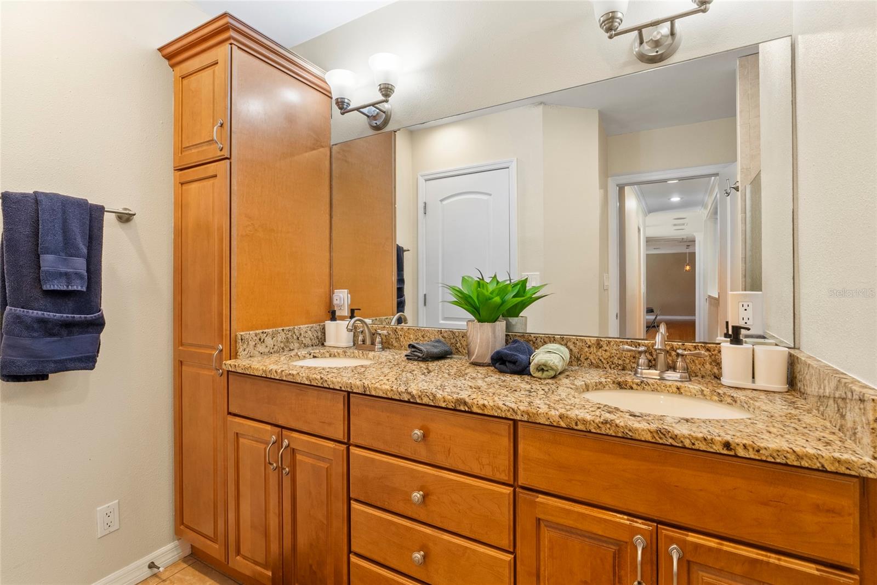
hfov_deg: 96.7
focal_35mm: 16
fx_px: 390
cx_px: 438
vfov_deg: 73.8
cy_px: 292
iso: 640
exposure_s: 1/2
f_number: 8
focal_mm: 16
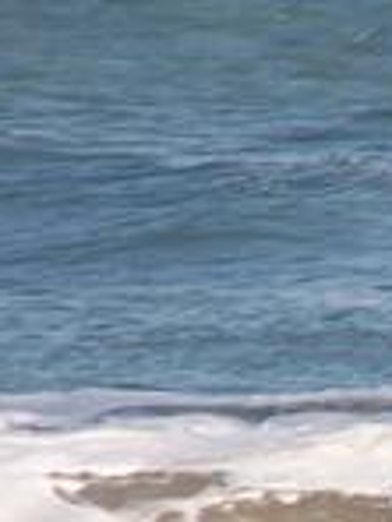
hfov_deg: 1.1
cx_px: 729
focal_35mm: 1362
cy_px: 614
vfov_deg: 1.5
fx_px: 20565
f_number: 3.6
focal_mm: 60.8
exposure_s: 1/500
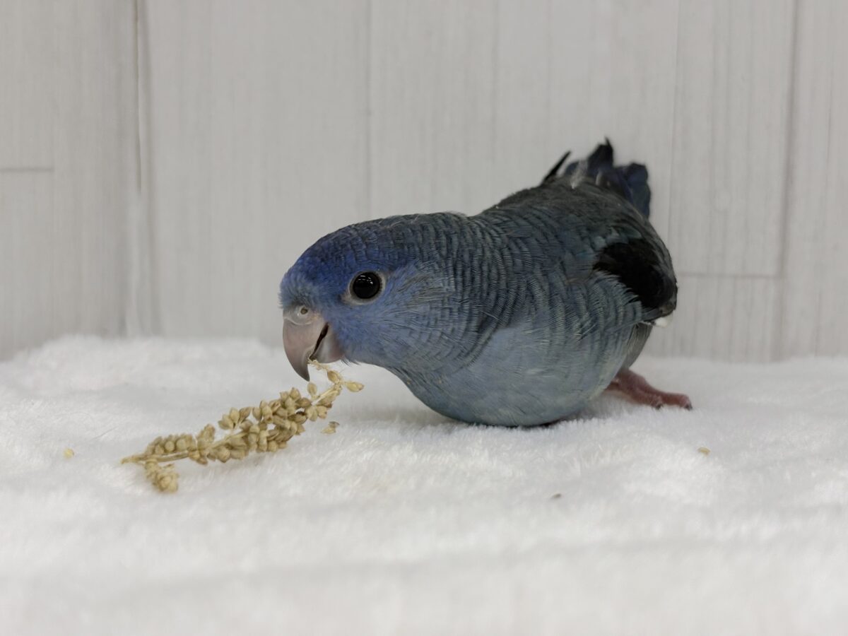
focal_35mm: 52
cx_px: 424
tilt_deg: -4.3
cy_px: 318
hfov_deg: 36.8
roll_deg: +0.7
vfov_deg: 28.0
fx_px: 1274
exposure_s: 1/50
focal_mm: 5.96
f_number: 1.6
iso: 125
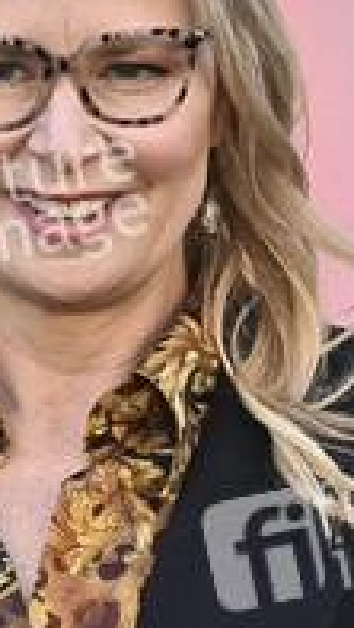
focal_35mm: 278
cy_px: 376
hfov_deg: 4.4
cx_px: 77
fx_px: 4633
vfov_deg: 7.8
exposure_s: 1/320
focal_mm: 131
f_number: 7.1
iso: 800
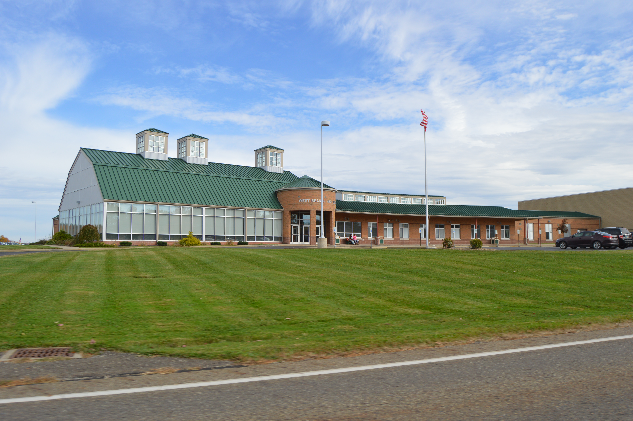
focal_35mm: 28
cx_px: 316
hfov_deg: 64.6
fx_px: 501
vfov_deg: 45.6
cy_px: 210
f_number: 8
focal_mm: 19
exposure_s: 1/250
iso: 100
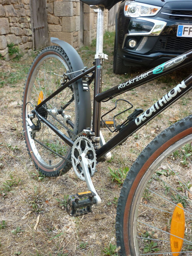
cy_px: 128
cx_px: 96
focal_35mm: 33
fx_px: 244
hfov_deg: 43.0
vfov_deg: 55.3
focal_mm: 5.5
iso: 80
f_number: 2.8
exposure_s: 1/200
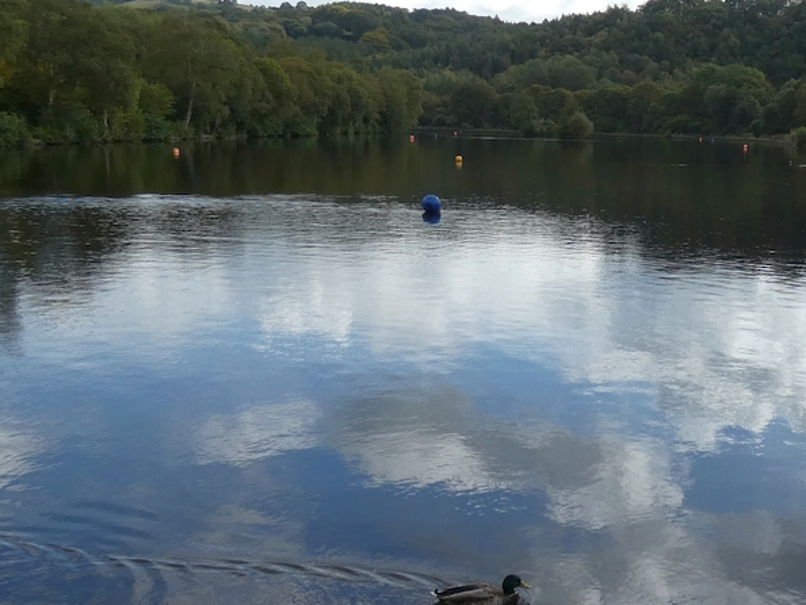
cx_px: 736
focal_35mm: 43
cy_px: 272
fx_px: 1002
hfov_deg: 40.3
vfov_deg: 33.6
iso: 80
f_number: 2.8
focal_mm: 3.6
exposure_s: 1/800
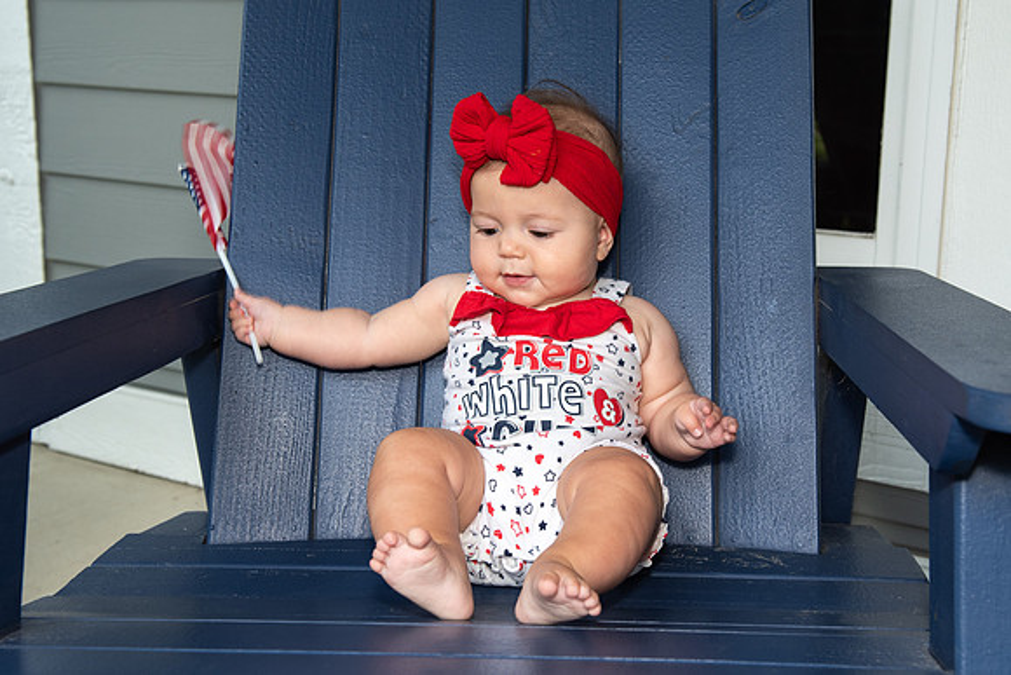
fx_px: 1368
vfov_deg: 27.7
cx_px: 552
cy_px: 324
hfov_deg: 40.5
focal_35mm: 49
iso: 400
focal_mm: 38
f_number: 5.6
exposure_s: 1/160
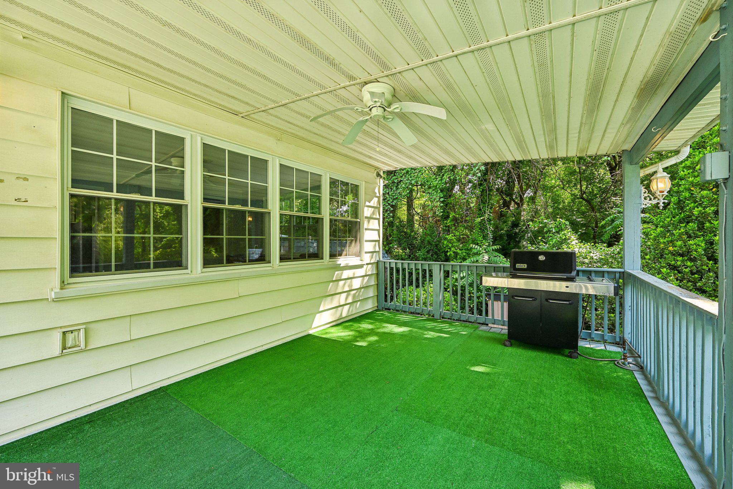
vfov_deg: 81.2
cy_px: 244
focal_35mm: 14
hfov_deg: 104.3
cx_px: 366
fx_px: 285
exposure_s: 1/25
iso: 100
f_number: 8
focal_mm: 14
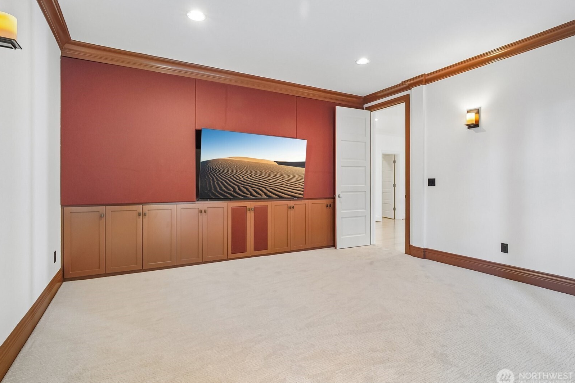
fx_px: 271
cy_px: 188
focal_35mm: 17
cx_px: 278
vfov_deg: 70.4
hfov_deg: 93.3
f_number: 8
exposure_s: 1/10
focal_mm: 16
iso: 1600
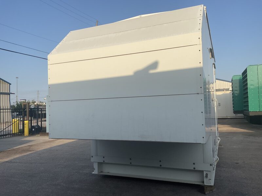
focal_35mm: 29
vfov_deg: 48.2
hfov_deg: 61.7
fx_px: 219
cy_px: 98
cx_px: 131
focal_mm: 3
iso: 16
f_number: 1.8
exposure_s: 1/1912
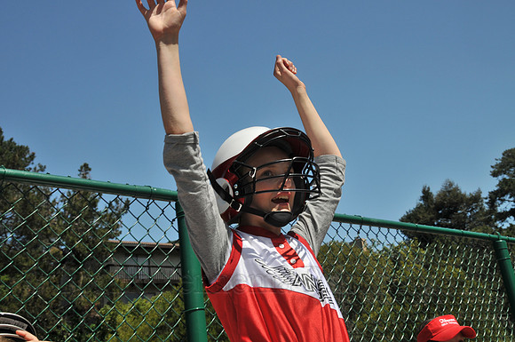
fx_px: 579
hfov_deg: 48.0
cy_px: 171
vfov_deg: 32.9
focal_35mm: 40
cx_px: 258
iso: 200
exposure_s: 1/250
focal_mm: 27
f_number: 11
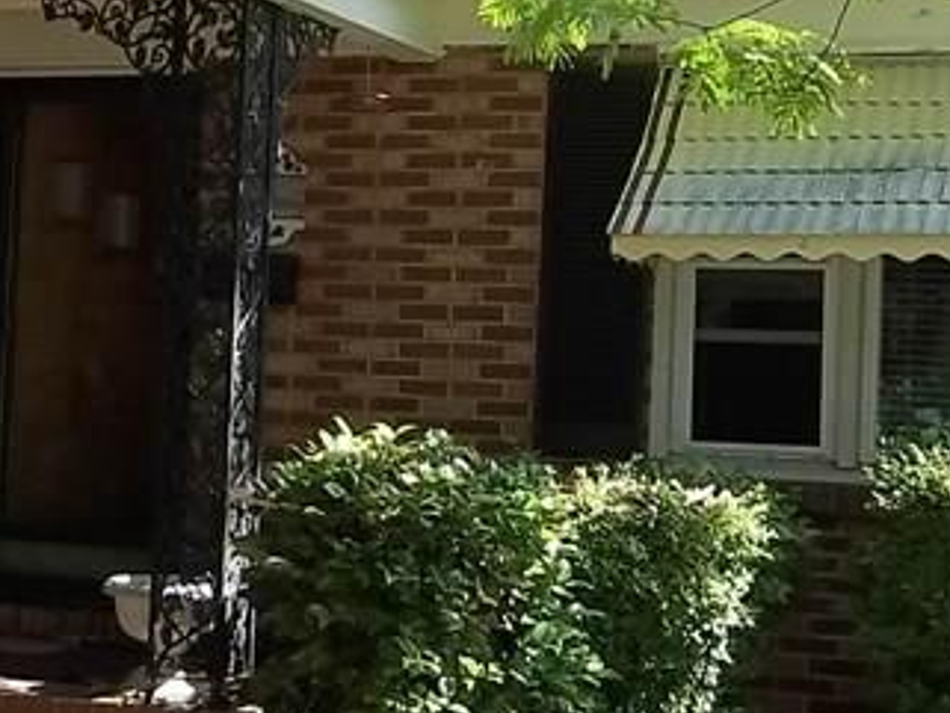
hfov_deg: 22.6
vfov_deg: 17.2
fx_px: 2361
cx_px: 281
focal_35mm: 86
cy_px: 352
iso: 80
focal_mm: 4.9
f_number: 3.5
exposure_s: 1/125
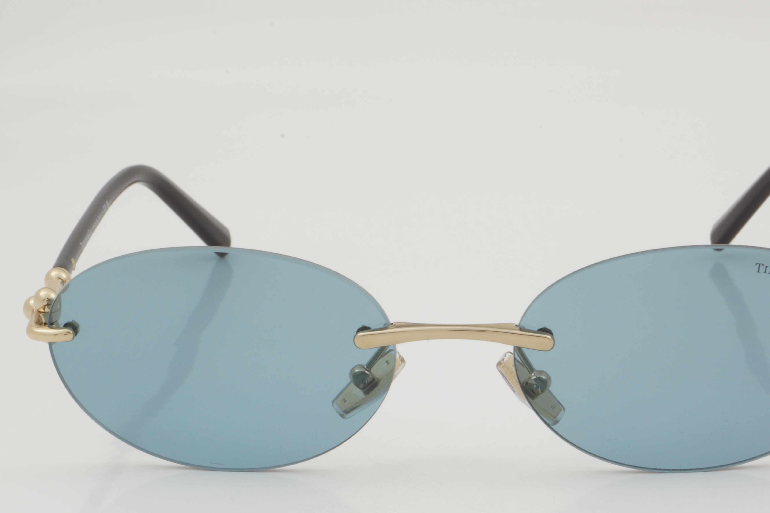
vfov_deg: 13.3
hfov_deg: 19.9
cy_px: 315
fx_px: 2195
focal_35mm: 103
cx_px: 458
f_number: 32
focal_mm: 55
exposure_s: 1/3
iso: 100
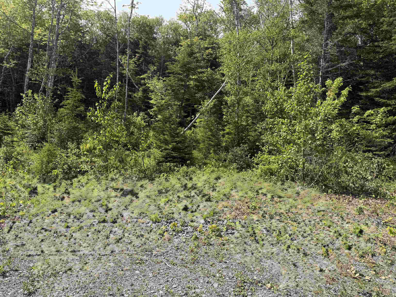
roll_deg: -6.1
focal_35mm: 24
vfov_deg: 56.8
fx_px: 275
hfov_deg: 71.6
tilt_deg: +0.2
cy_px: 148
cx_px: 198
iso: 80
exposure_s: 1/2907
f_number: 1.78
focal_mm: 6.76
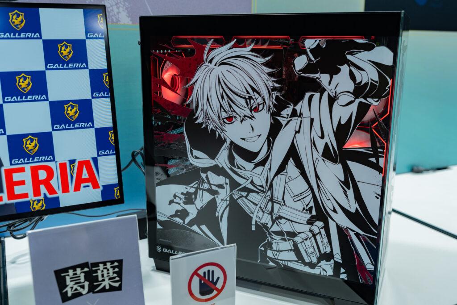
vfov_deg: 37.9
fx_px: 444
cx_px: 228
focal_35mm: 35
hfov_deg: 54.4
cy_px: 152
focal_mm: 35
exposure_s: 1/100
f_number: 4
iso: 400
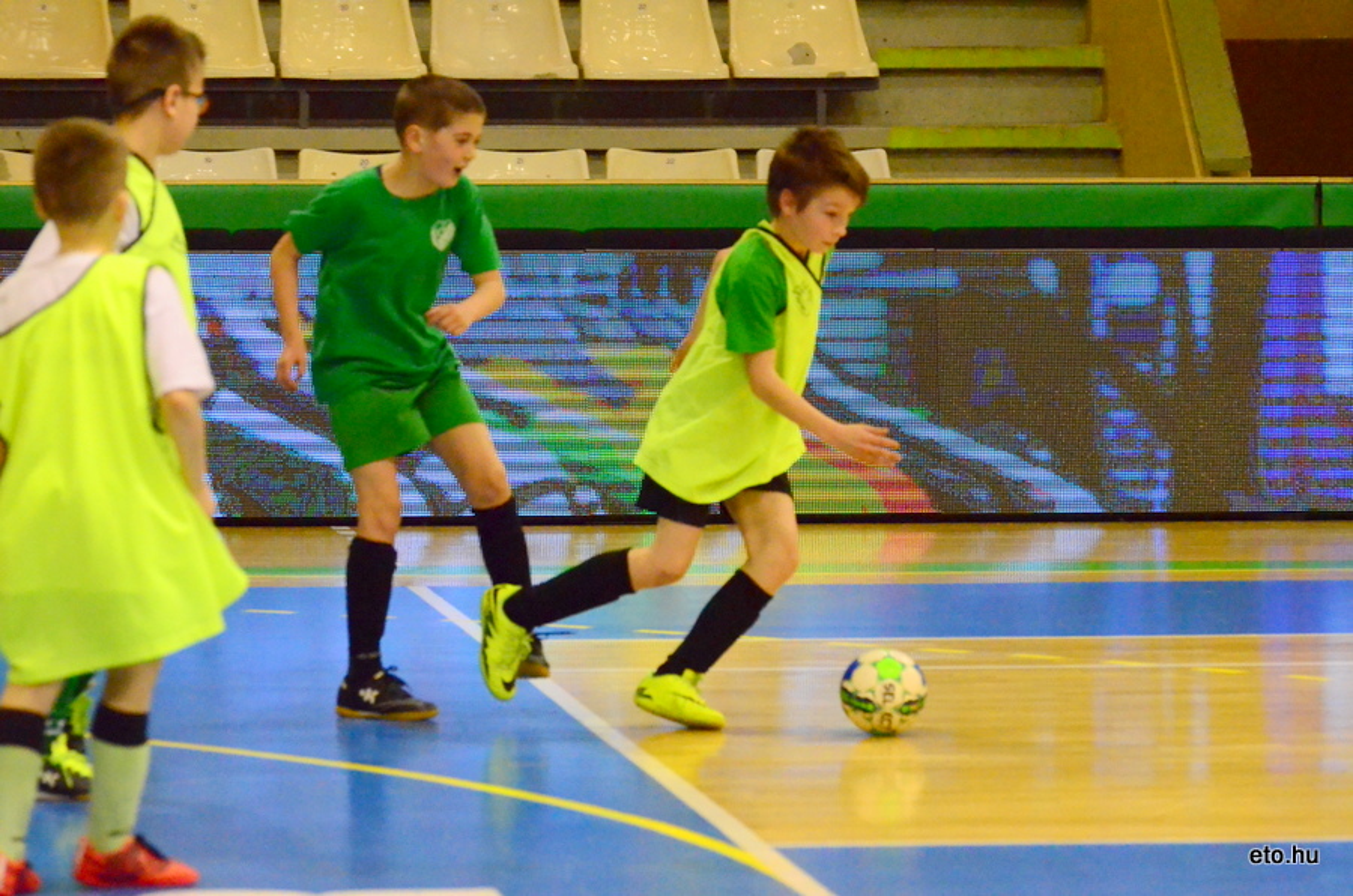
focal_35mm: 210
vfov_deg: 6.5
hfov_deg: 9.8
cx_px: 676
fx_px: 7876
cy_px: 448
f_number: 5
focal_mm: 140
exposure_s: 1/1000
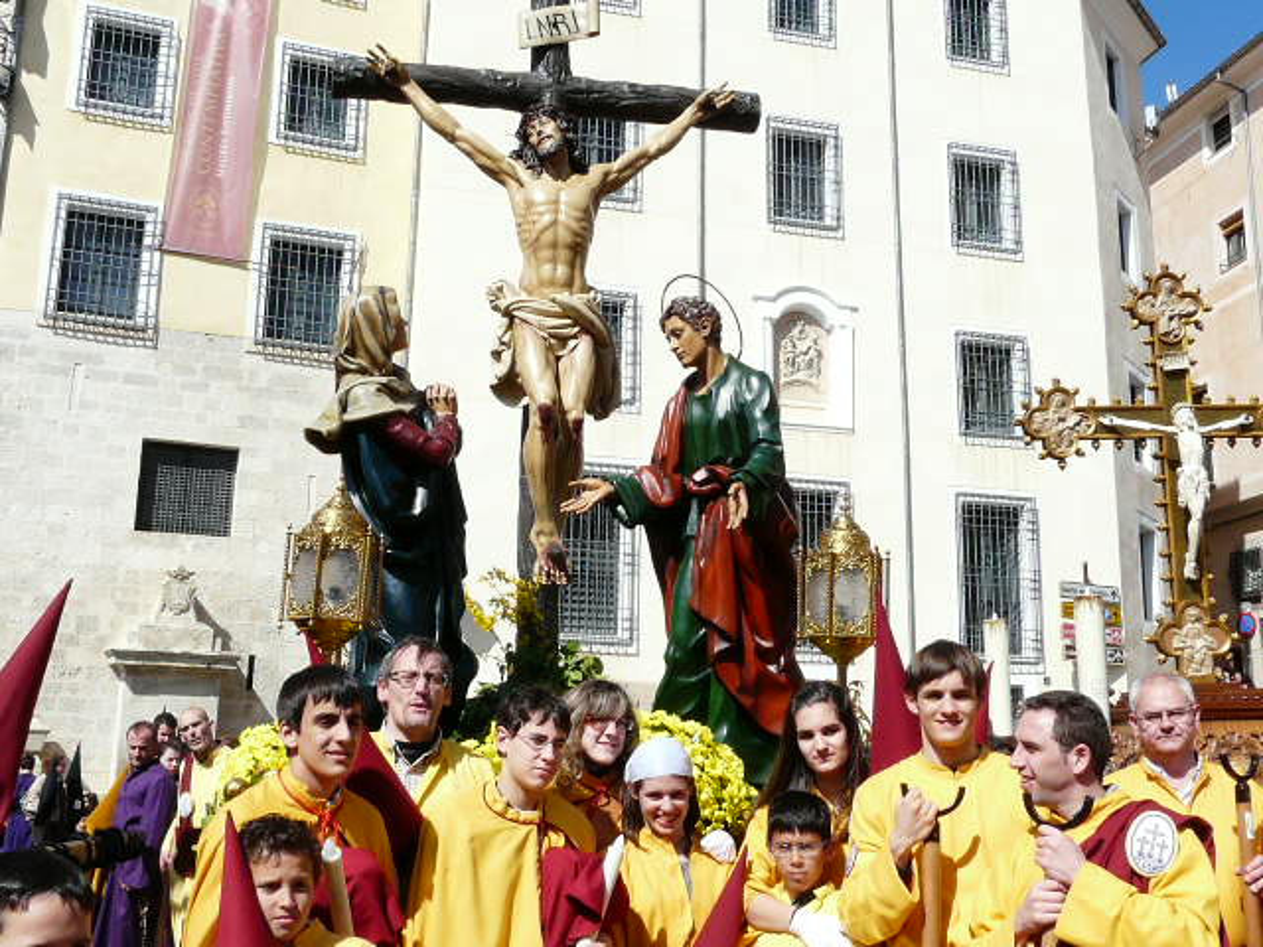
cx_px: 632
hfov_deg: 46.8
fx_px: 1459
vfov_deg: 36.0
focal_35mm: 40
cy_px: 474
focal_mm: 4.6
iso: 100
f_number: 5.6
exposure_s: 1/400
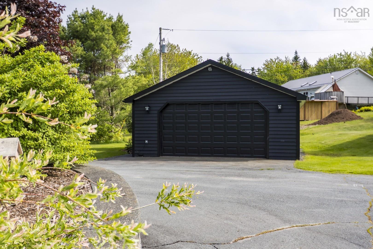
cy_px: 124
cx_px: 186
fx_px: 373
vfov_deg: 36.9
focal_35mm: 36
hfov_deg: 53.1
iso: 400
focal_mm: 24
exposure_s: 1/1600
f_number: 4.5
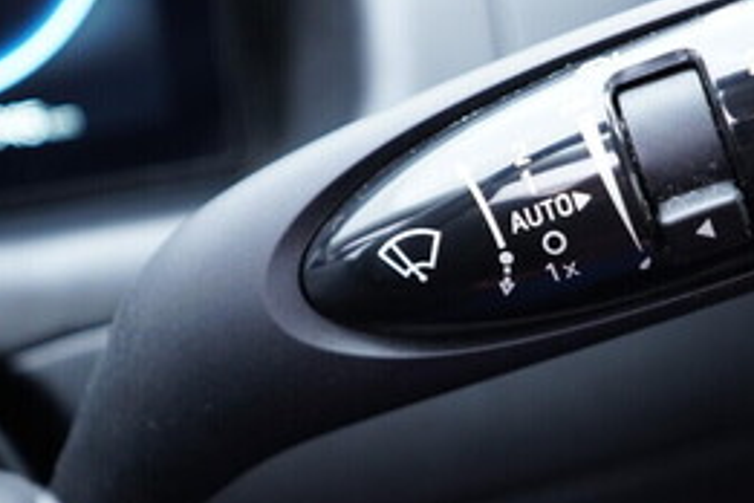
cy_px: 267
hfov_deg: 26.5
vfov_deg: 17.9
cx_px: 514
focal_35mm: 76
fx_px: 1592
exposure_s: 1/40
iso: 640
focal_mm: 24
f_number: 2.8
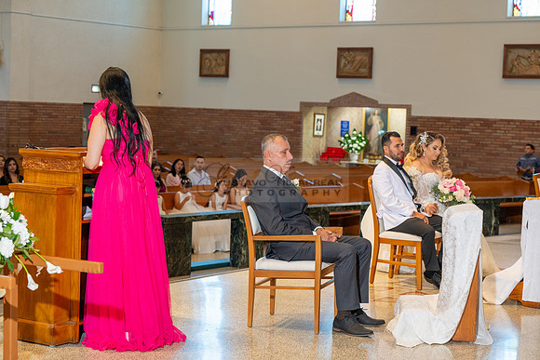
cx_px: 270
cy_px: 180
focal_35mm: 70
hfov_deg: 28.8
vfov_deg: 19.5
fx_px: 1050
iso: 1000
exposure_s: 1/200
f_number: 4.5
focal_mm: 70
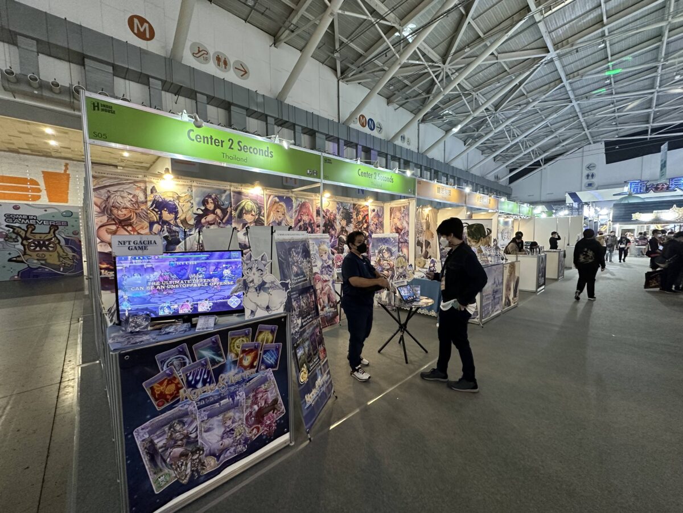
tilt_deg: -4.8
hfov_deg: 102.1
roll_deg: +1.0
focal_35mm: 14
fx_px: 276
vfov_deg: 85.7
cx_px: 342
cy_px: 256
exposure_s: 1/60
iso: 320
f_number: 2.2
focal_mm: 2.22
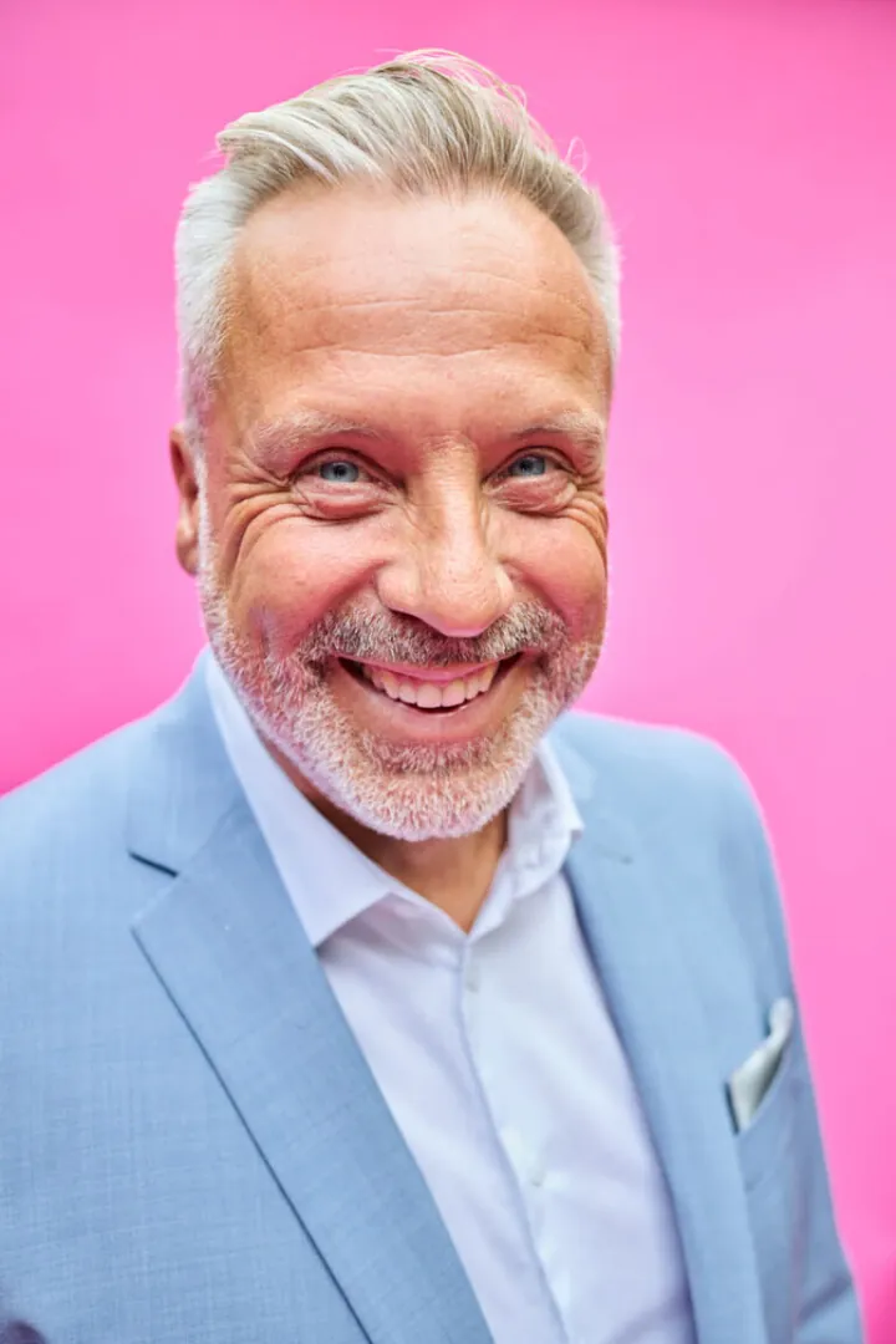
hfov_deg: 37.9
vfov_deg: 54.4
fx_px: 1307
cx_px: 448
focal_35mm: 35
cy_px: 672
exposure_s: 1/320
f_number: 2.8
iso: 500
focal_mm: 35
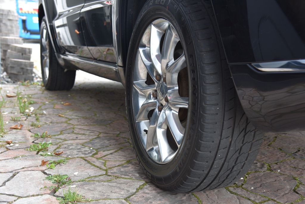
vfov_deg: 27.0
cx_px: 152
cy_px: 102
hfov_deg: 39.6
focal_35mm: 50
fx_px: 424
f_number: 5
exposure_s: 1/100
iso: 500
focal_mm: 50
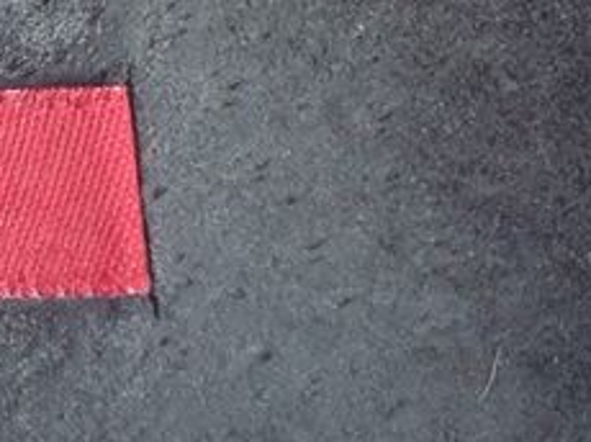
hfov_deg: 12.3
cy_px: -27
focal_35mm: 152
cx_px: -316
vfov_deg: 9.7
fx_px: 2592
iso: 50
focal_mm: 4.28
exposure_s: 1/40
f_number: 2.4
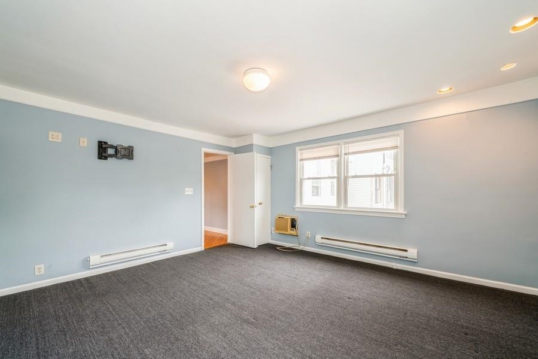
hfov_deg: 104.2
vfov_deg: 81.3
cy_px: 180
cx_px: 269
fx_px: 209
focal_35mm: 14
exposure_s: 1/5
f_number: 11
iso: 200
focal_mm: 14
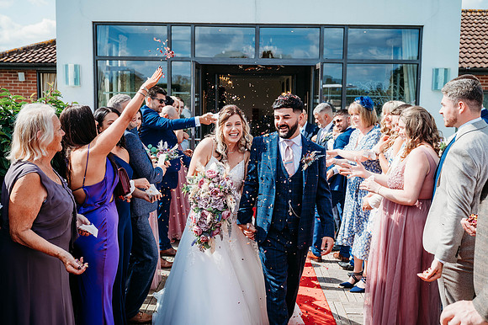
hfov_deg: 48.5
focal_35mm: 40
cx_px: 244
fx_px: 542
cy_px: 162
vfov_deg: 33.4
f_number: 5
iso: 250
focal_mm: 40
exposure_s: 1/800
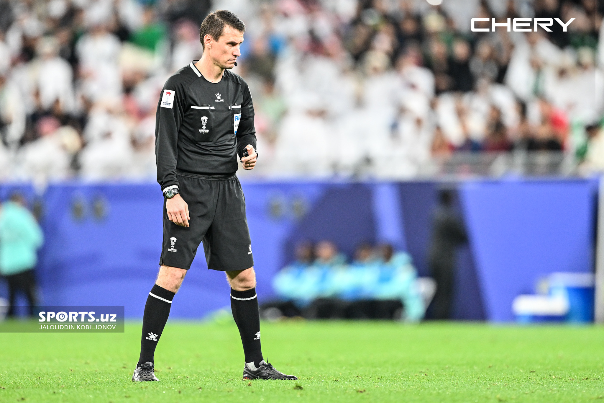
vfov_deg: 3.4
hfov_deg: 5.2
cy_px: 202
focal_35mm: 400
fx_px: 6710
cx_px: 302
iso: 2000
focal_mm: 400
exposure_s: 1/1000
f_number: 2.8
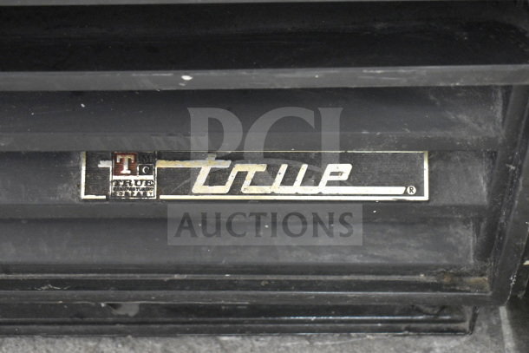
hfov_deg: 31.9
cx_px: 264
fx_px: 926
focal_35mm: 63
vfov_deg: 21.6
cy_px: 176
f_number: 5
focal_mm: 42
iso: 9000
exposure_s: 1/60
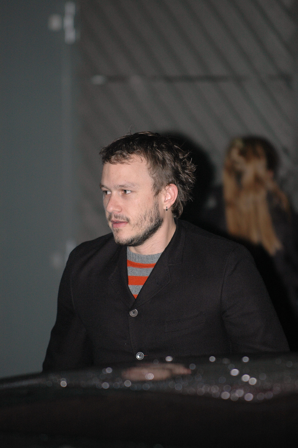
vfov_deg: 6.9
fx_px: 3732
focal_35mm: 300
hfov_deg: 4.6
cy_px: 224
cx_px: 149
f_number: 2.8
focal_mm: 200
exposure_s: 1/200
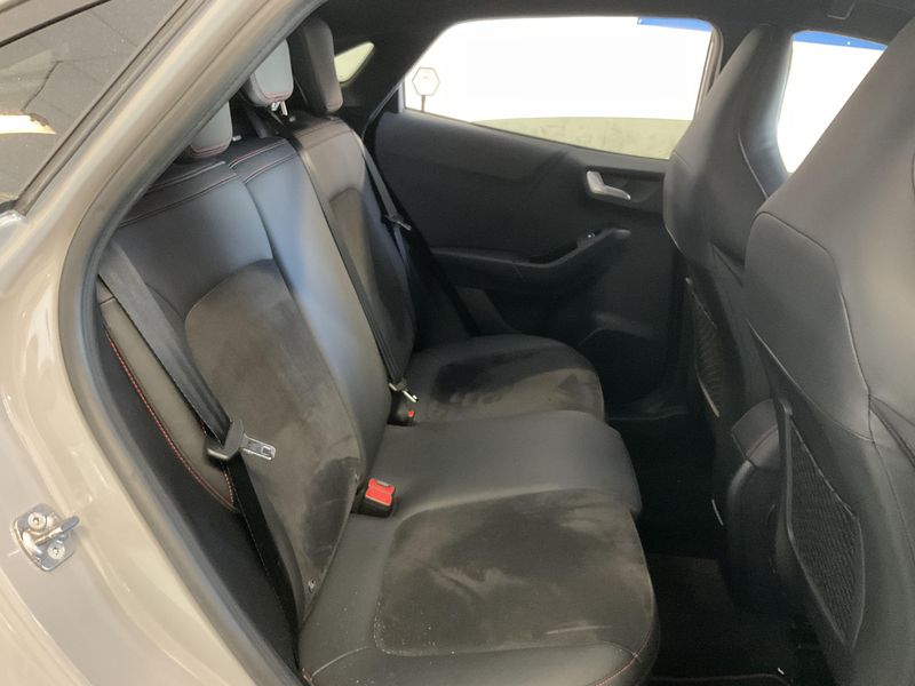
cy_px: 343
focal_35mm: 29
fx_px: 767
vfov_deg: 48.2
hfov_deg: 61.7
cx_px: 458
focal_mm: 3
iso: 500
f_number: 1.8
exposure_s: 1/25
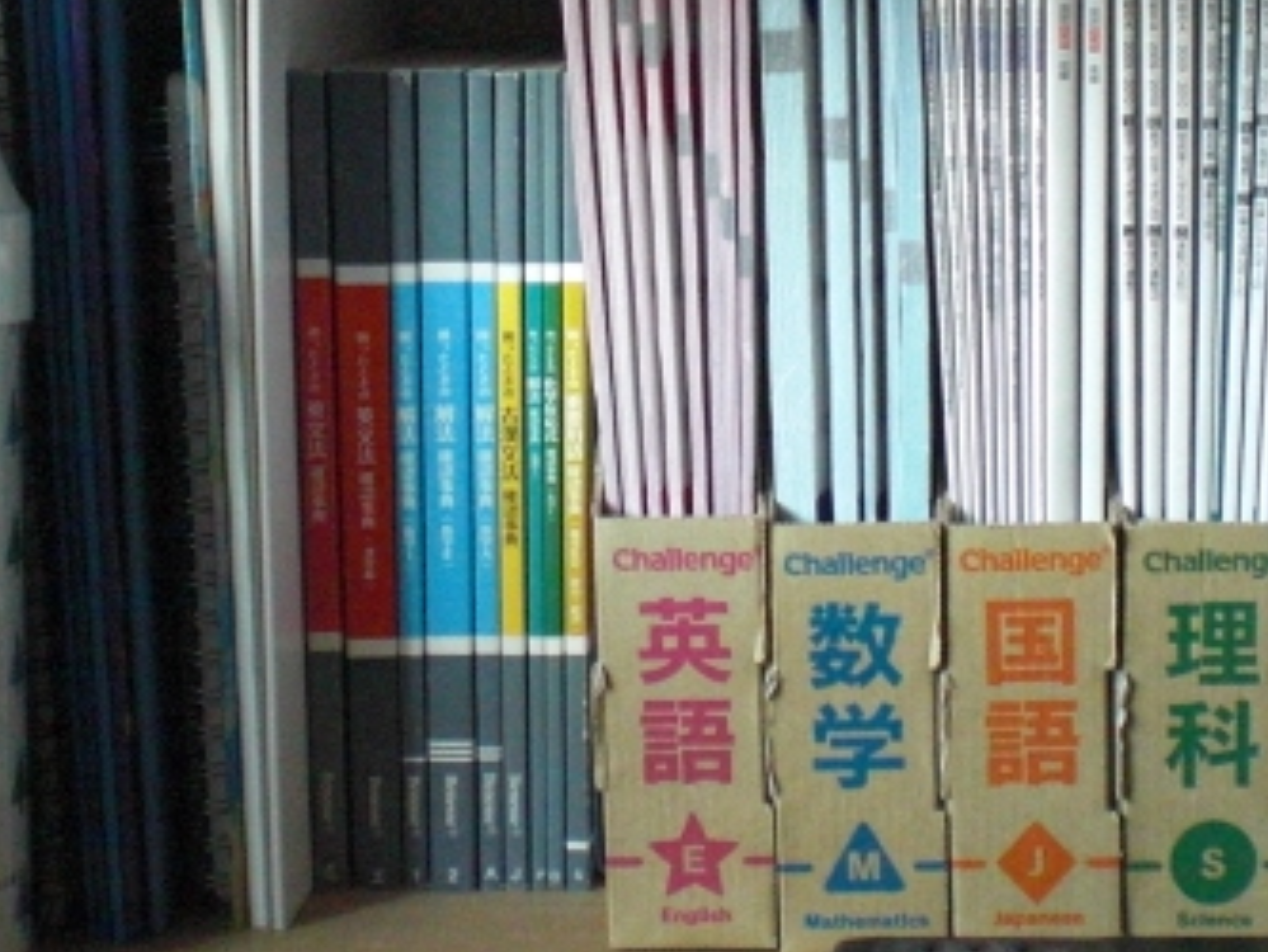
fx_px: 2675
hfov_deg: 26.6
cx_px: 811
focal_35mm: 73
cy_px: 316
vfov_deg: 20.1
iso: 800
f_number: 3.1
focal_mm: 6.3
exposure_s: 1/100
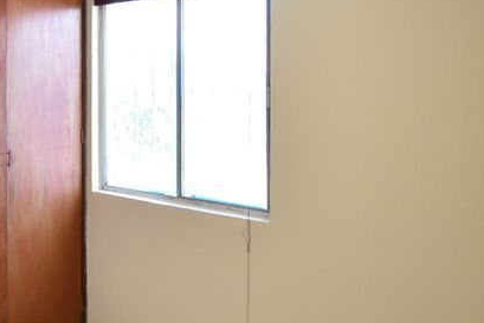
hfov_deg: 41.5
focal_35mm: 44
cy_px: 86
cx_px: 63
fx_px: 592
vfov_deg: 30.1
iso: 800
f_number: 4.5
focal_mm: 10
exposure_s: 1/80
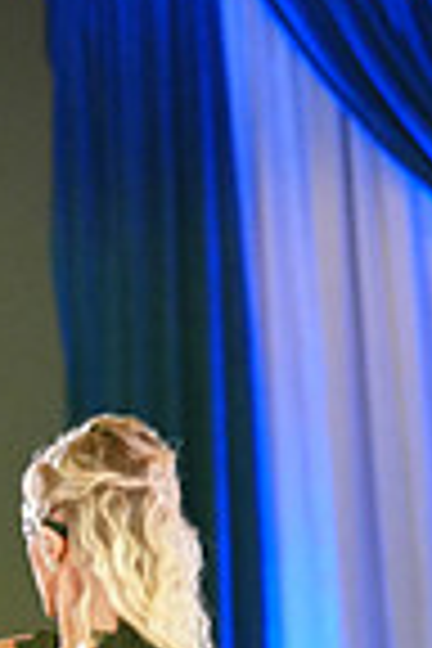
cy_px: 1130
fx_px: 7469
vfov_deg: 4.9
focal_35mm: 415
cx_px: 520
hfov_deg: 3.3
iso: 2500
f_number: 2.8
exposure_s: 1/400
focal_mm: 103
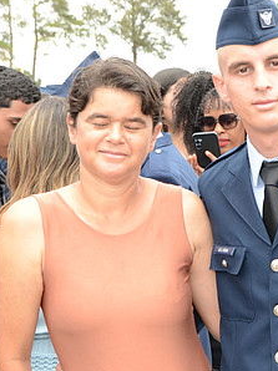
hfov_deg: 16.6
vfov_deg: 22.5
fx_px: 932
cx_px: 276
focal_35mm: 87
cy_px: 184
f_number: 6.3
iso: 320
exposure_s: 1/250
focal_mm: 31
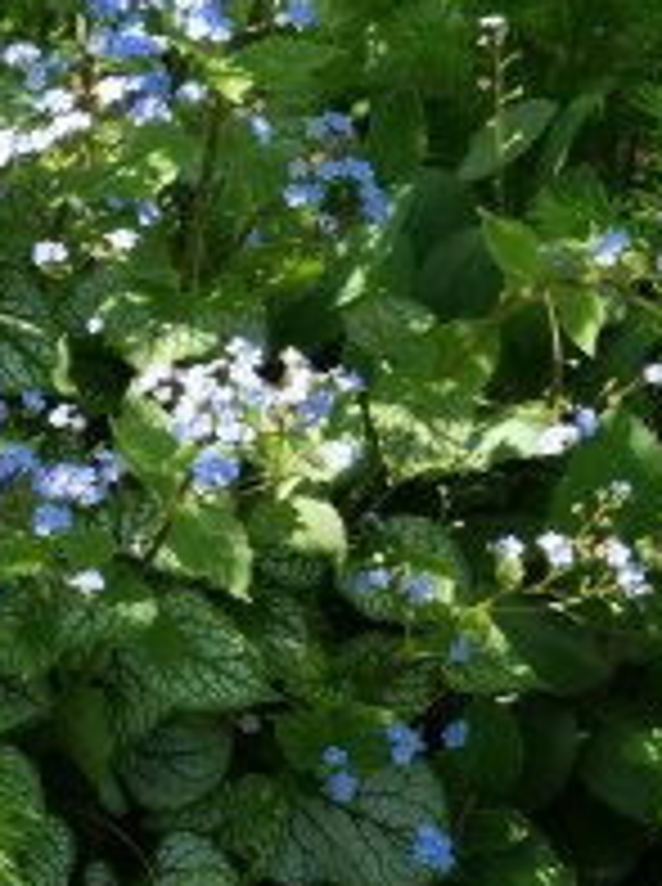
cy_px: 315
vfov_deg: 10.3
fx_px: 4937
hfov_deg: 7.5
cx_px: -304
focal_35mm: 193
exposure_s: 1/250
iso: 200
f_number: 5.6
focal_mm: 31
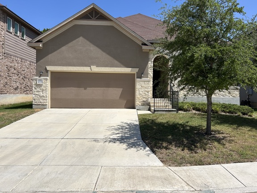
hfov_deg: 61.5
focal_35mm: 29
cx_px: 143
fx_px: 215
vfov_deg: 48.2
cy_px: 92
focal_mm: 5.7
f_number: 1.5
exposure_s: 1/6993
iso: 50
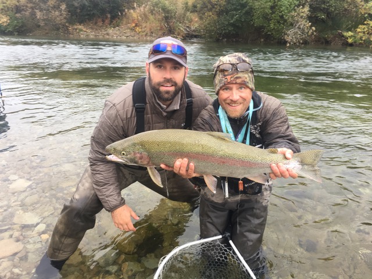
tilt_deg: -20.1
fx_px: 312
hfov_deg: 61.7
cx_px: 186
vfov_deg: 48.2
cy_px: 140
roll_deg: -0.6
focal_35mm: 29
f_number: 2.2
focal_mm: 4.15
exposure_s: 1/60
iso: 32
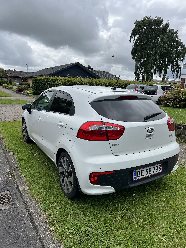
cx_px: 93
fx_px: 186
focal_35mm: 26
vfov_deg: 67.3
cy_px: 124
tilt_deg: -9.6
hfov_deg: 53.1
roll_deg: -1.7
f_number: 1.5
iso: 50
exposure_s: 1/3571
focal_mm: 5.7
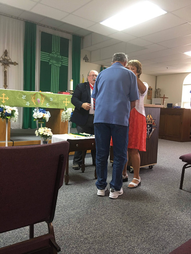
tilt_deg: -4.0
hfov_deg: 48.2
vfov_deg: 61.7
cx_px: 96
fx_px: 213
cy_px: 127
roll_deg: -2.7
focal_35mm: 29
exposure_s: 1/15
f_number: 2.2
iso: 64
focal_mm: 4.15
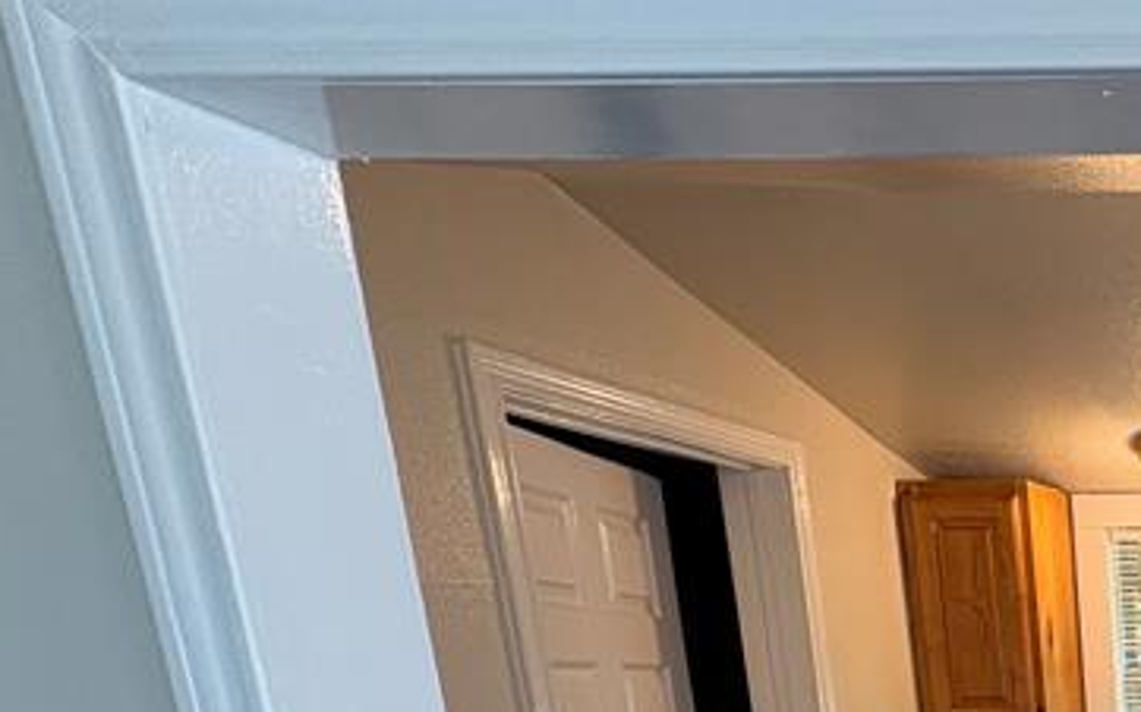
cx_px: 1532
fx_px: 1306
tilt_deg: -13.8
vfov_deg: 25.7
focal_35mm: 42
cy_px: 955
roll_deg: +0.0
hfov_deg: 32.9
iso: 160
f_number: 2.2
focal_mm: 2.22
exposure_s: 1/60
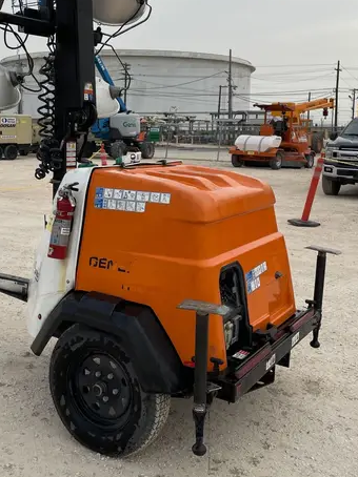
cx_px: 103
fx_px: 580
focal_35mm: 42
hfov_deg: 33.8
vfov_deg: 44.4
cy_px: 172
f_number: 1.6
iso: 32
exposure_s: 1/4132
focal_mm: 4.2
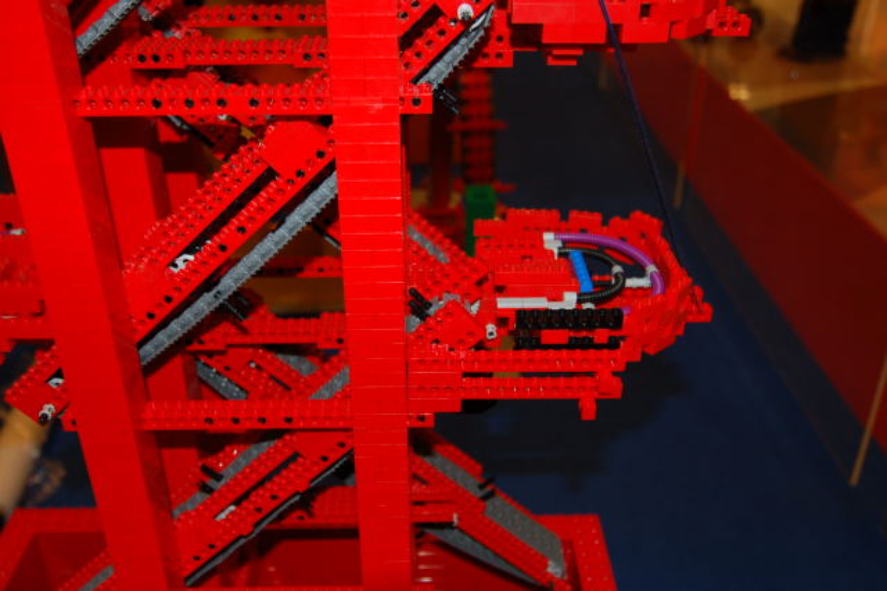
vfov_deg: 36.8
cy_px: 296
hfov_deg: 53.2
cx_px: 444
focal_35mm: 36
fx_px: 887
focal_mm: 24
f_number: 4
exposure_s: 1/60
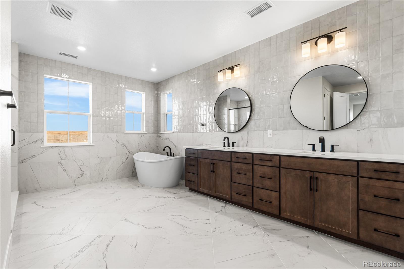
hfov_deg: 96.7
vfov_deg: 73.7
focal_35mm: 16
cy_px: 134
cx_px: 202
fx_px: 180
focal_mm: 16
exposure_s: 1/3
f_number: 8
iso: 100
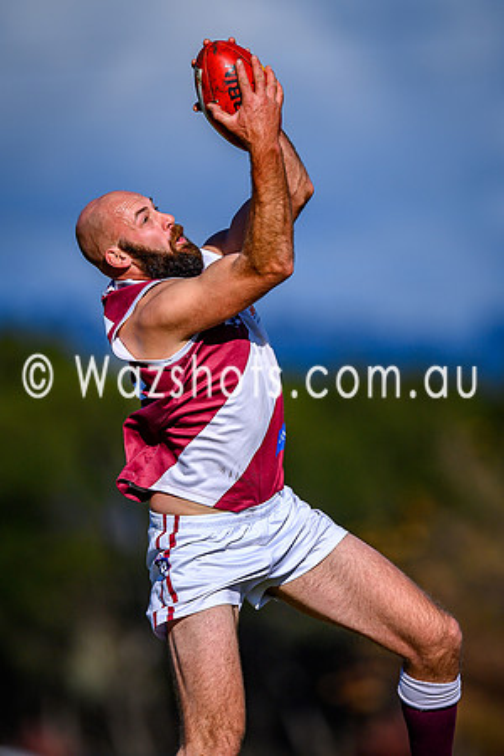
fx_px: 16934
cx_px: 271
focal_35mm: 806
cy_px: 350
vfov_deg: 2.6
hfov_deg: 1.7
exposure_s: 1/2500
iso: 180
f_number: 4
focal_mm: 500
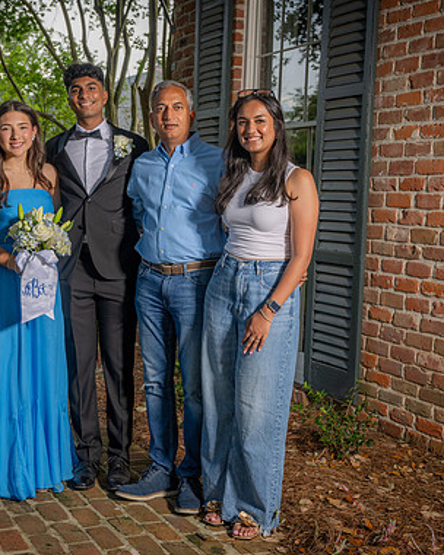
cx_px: 142
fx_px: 871
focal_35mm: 53
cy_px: 275
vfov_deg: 35.4
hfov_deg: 28.4
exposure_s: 1/160
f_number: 5
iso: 100
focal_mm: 37
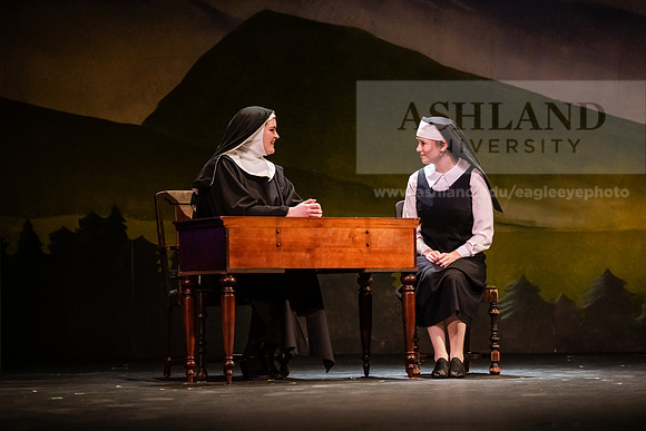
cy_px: 216
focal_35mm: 135
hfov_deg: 15.2
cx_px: 323
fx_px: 2423
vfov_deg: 10.2
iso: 5000
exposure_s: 1/160
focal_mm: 135
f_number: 3.2
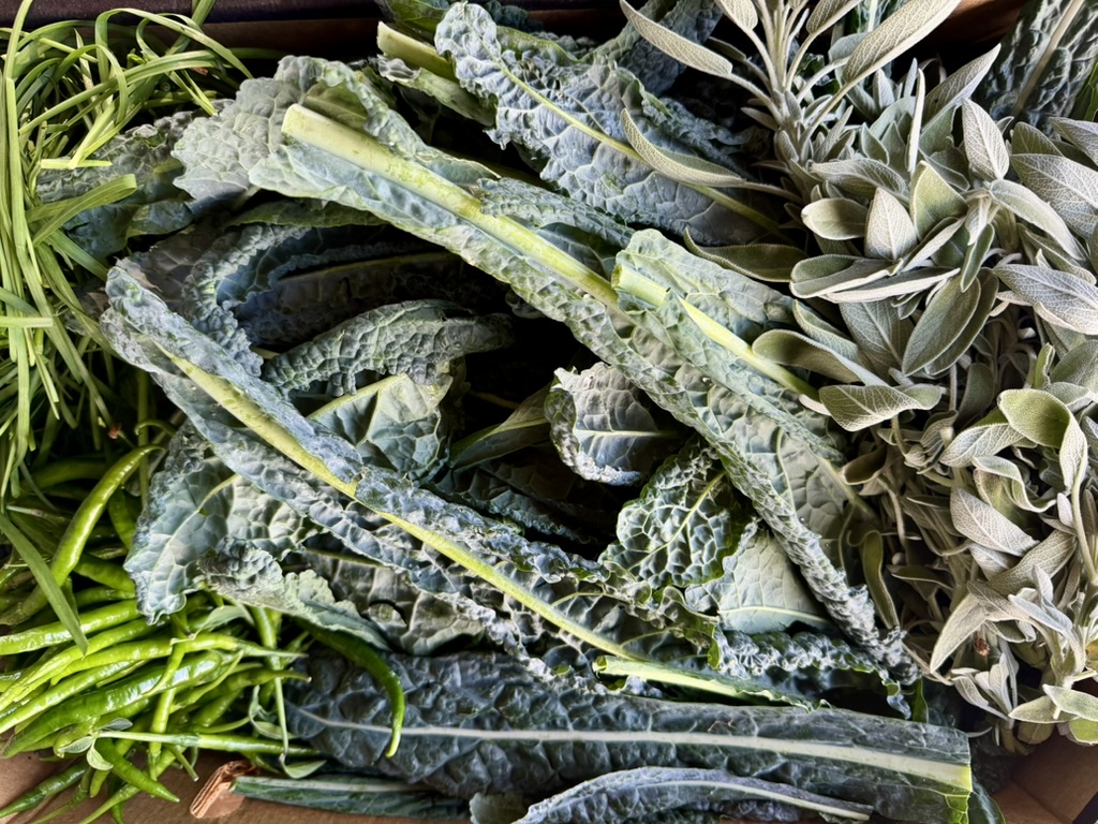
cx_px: 549
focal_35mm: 24
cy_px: 412
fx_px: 761
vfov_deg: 56.8
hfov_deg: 71.6
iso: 125
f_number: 1.78
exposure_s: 1/121
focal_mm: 6.76
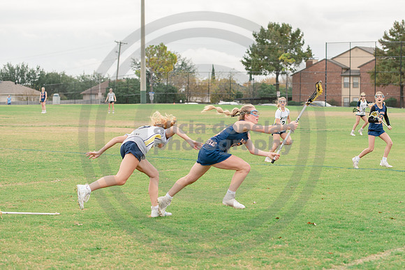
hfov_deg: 23.3
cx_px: 252
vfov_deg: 15.7
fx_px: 979
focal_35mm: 87
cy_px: 144
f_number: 2.8
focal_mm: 70
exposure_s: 1/1250
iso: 280
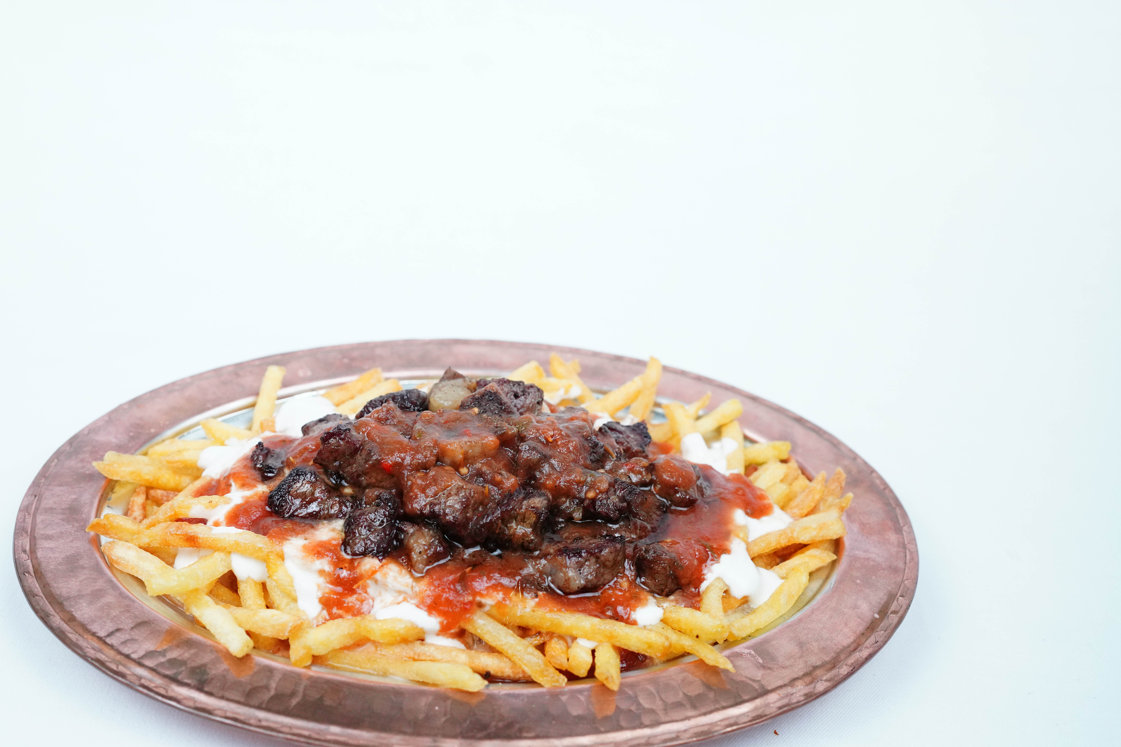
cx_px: 464
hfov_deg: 46.2
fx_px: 1308
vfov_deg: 31.8
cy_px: 431
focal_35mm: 42
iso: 4000
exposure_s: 1/1250
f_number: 4
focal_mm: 35
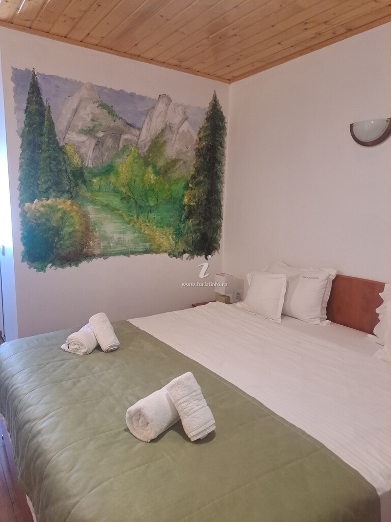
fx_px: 361
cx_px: 196
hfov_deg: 56.8
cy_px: 261
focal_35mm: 24
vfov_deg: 71.6
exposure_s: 1/50
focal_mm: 5.23
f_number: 1.8
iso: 320
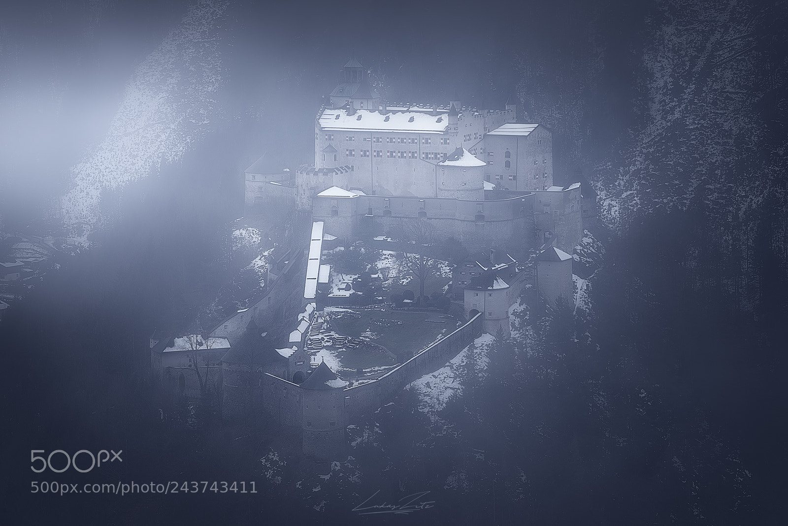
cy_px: 263
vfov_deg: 10.2
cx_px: 394
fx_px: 2956
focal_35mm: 135
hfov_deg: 15.2
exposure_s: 1/160
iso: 200
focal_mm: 135
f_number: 8
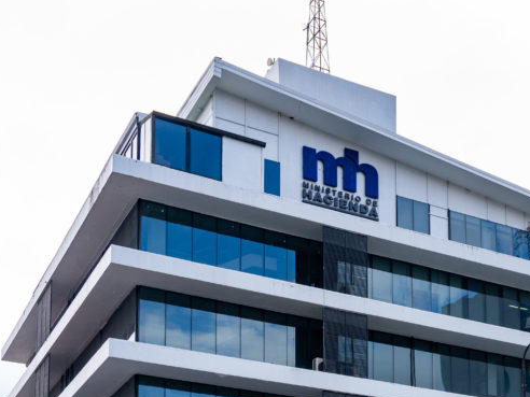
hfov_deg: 32.7
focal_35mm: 57
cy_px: 347
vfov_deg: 25.0
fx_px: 873
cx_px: 432
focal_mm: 19
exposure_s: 1/320
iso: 100
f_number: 4.5
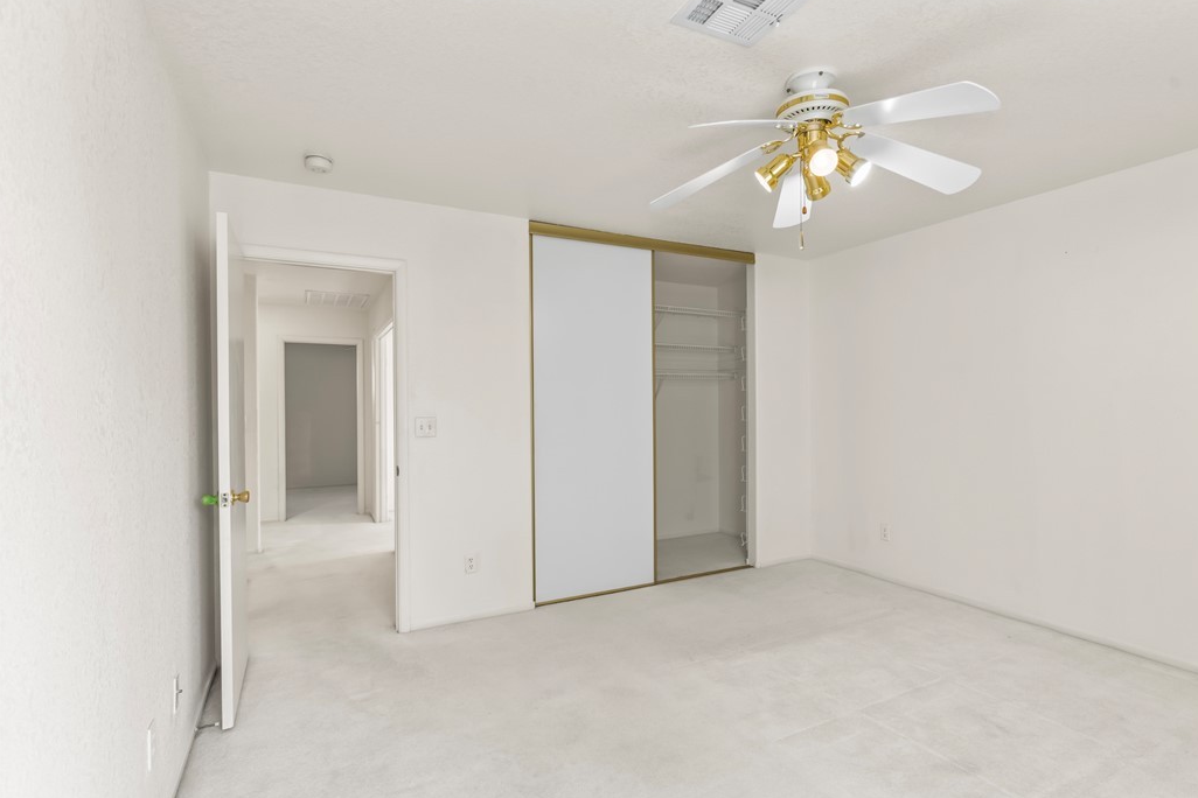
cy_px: 412
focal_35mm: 18
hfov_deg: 89.9
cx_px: 631
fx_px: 599
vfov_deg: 67.4
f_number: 8
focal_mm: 17
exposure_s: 1/1.25
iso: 400
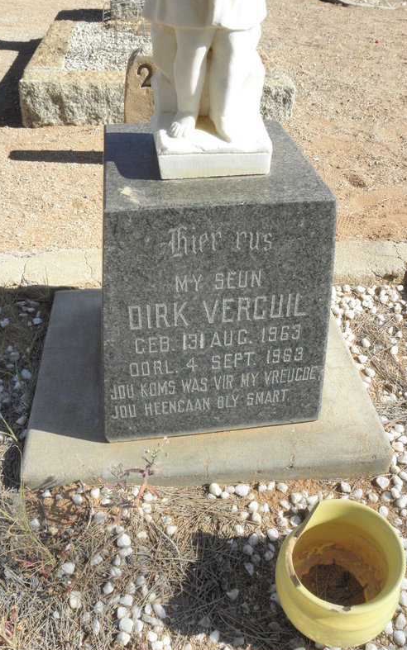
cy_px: 327
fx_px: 497
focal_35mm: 28
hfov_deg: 44.5
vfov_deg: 66.5
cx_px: 213
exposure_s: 1/500
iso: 200
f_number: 6.3
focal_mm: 4.6
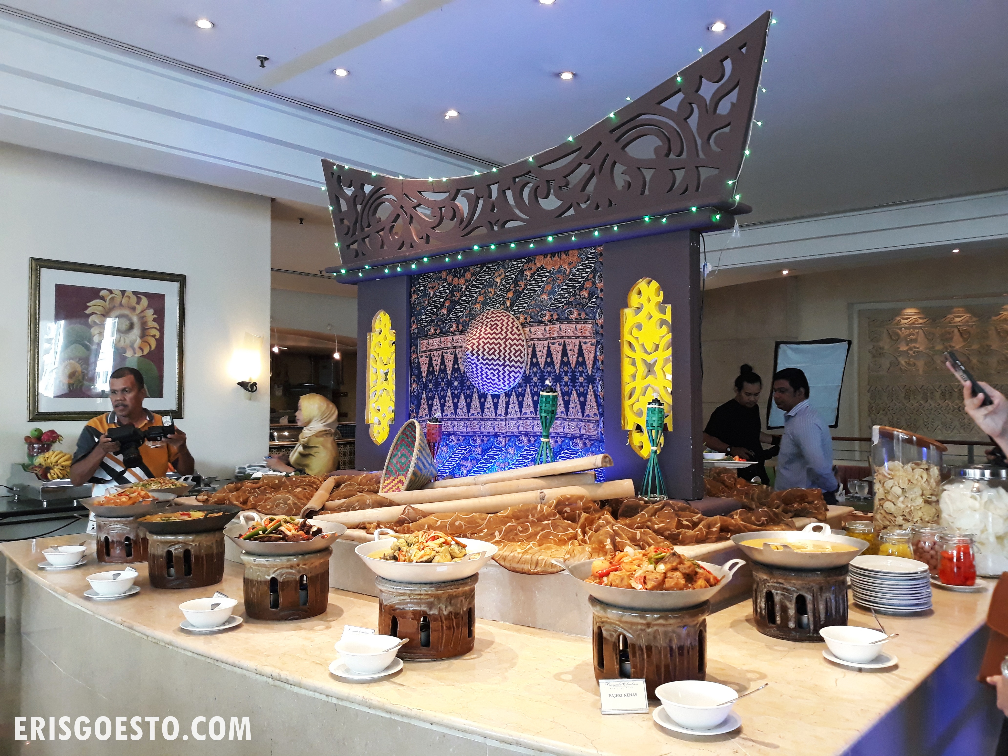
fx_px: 786
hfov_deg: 65.3
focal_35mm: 27
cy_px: 378
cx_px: 504
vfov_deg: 51.4
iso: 200
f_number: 1.7
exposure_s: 1/50
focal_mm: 3.71
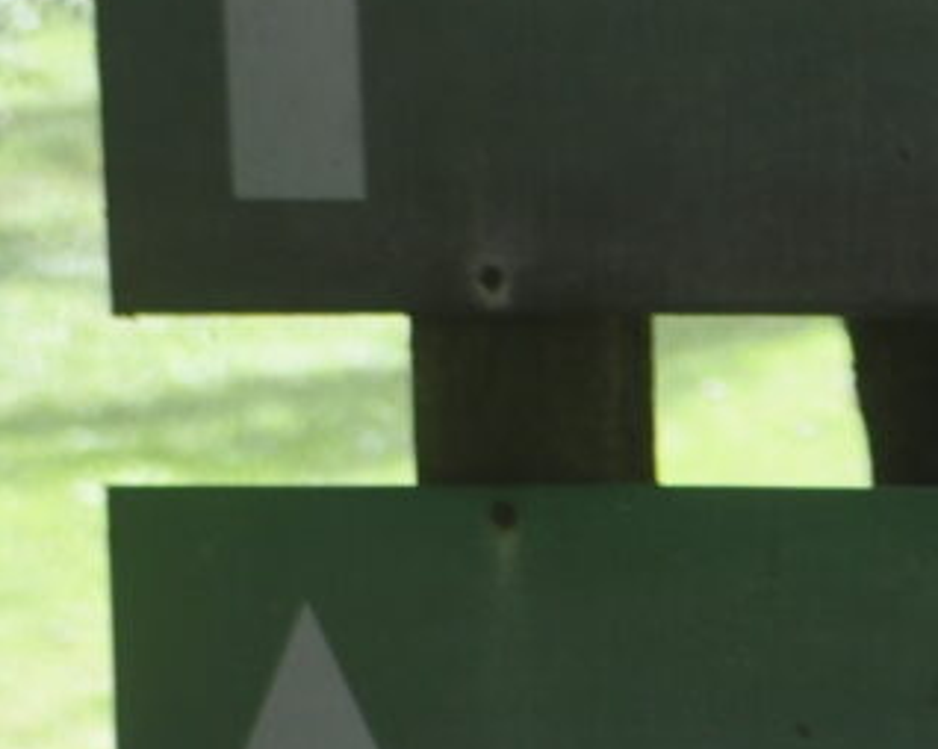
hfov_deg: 6.0
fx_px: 8795
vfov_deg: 4.9
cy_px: 407
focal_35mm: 317
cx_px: 1835
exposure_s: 1/125
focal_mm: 35
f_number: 5.6
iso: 200
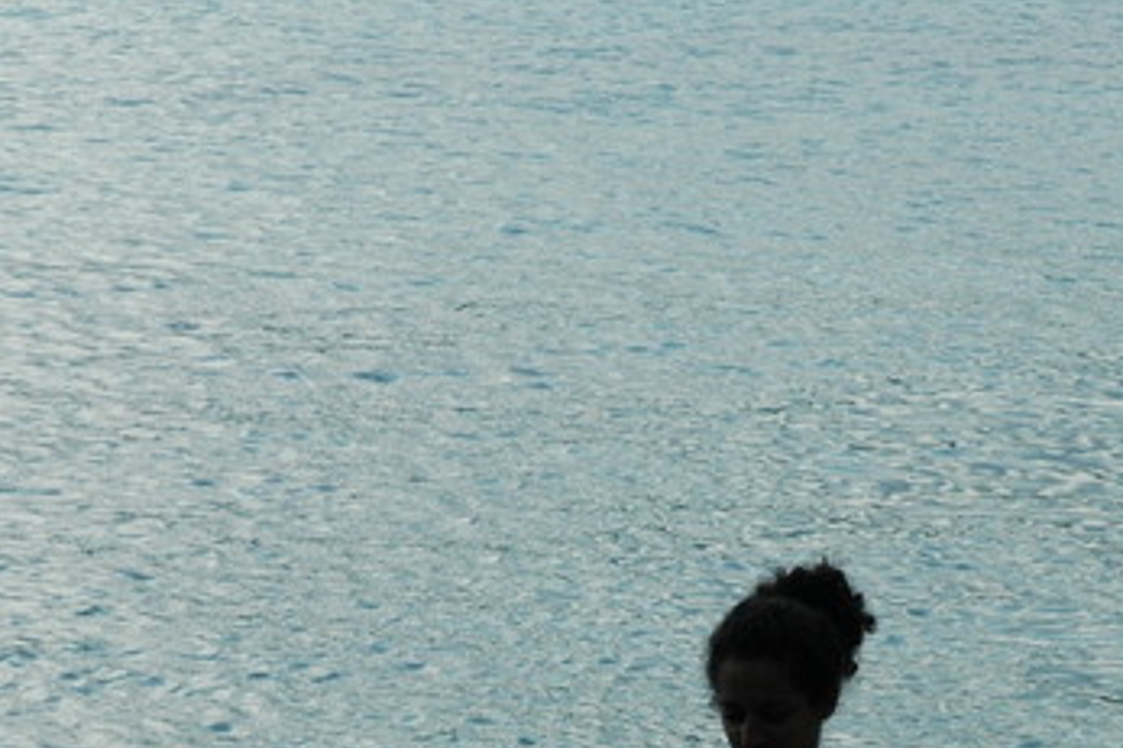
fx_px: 7545
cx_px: 841
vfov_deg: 5.7
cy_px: 779
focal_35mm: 242
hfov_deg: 8.5
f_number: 13
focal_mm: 56
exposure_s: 1/640
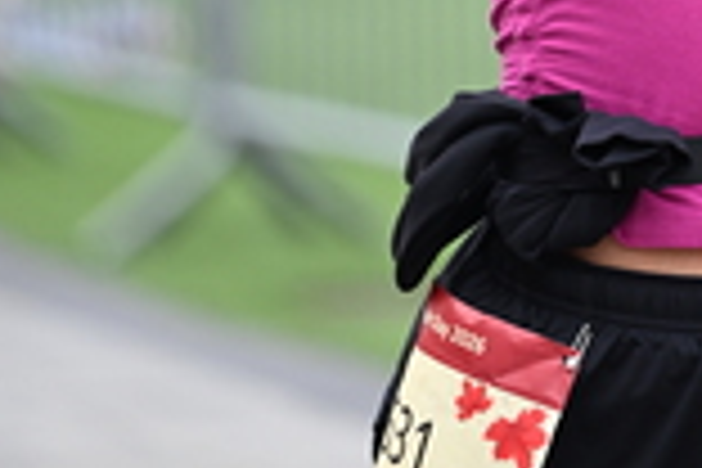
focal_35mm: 529
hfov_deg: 3.9
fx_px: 10315
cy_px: -364
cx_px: 812
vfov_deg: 2.6
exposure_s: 1/2000
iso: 640
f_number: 2.8
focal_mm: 150
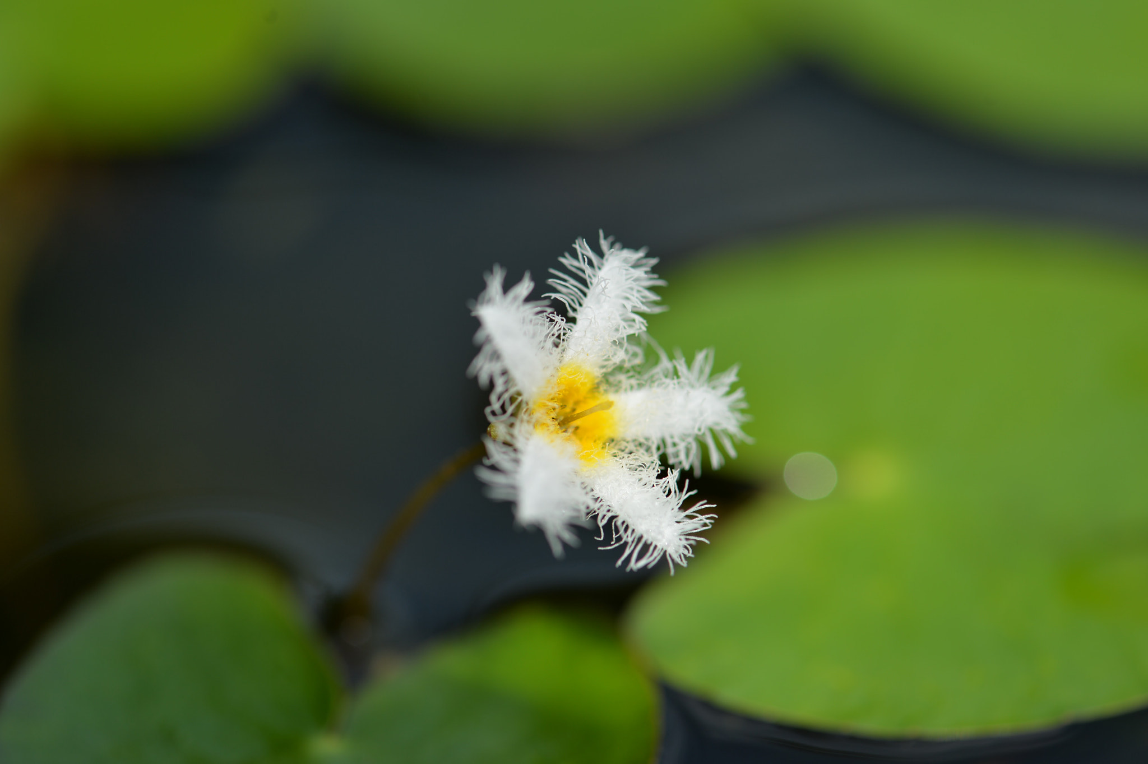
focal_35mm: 105
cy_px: 382
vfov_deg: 13.0
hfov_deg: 19.5
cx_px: 574
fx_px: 3346
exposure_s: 1/500
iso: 100
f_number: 5.6
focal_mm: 105
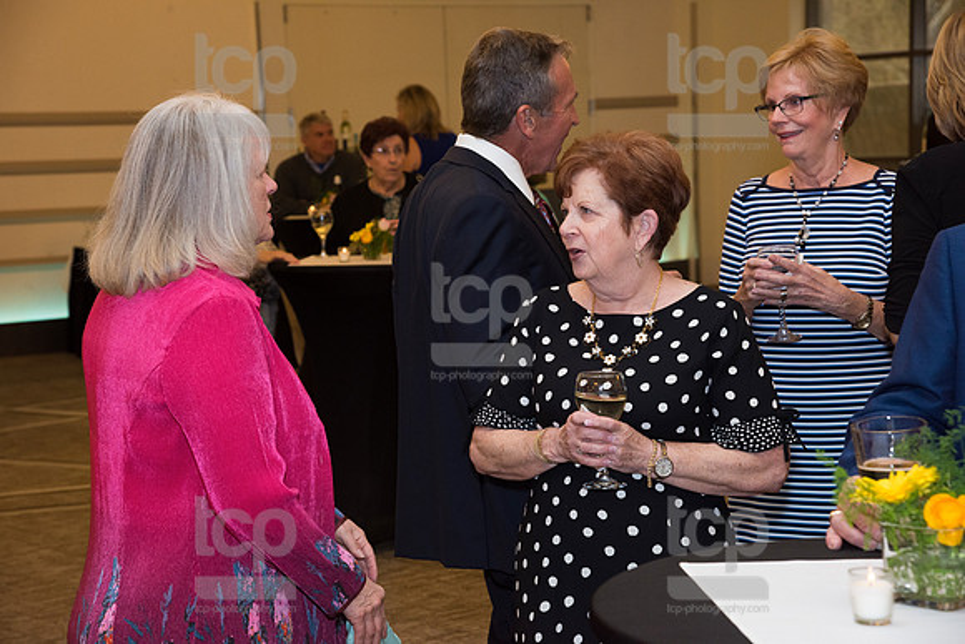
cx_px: 482
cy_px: 322
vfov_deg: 14.9
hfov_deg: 22.1
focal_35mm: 92
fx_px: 2467
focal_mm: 92
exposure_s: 1/200
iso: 1250
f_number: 7.1
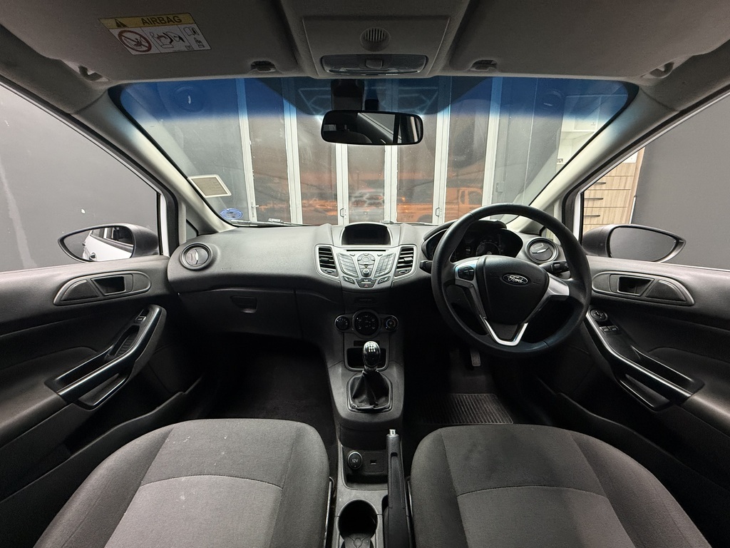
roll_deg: +0.6
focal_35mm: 14
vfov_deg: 85.7
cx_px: 365
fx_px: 295
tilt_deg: -13.1
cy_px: 274
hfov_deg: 102.1
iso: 500
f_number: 2.2
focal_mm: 2.22
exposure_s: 1/50
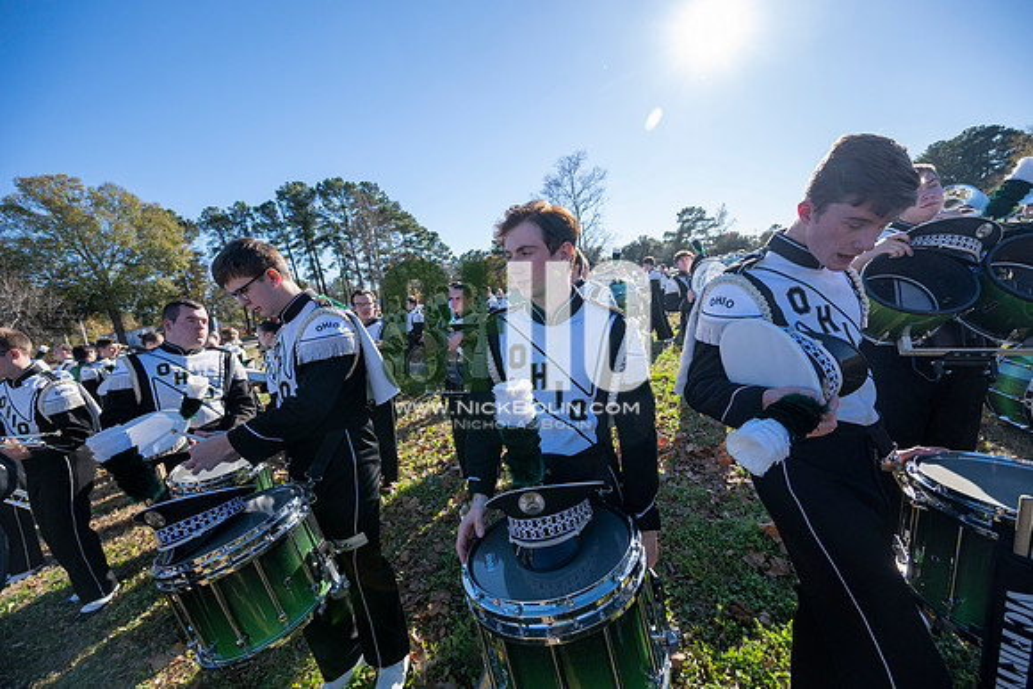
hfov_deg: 104.2
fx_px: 402
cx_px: 516
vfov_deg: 81.2
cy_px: 344
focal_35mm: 14
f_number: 5
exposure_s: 1/2000
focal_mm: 14
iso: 500
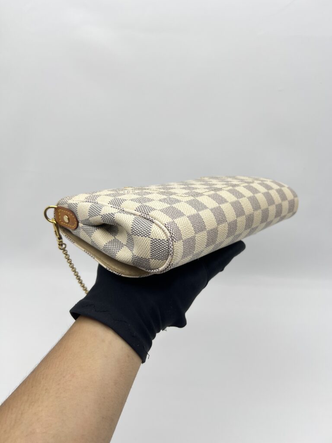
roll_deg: -0.5
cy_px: 222
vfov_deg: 67.3
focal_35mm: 26
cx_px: 166
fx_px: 332
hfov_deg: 53.1
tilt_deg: -25.5
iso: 32
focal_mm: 5.7
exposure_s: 1/148
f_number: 1.5
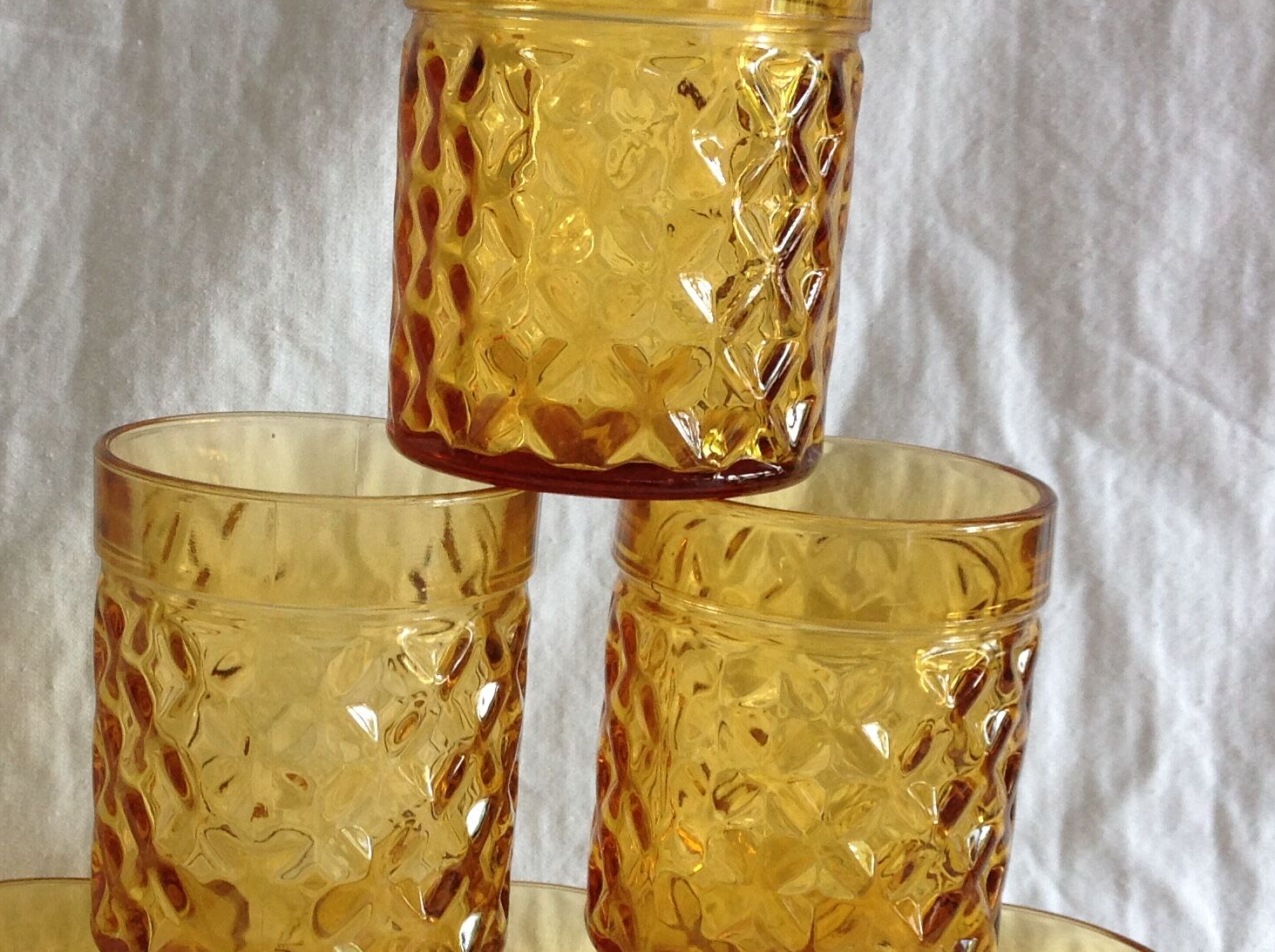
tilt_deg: -16.7
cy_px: 706
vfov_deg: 23.4
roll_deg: -3.7
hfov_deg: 31.1
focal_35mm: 62
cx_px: 478
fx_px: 2280
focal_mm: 4.28
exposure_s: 1/40
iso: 64
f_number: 2.4
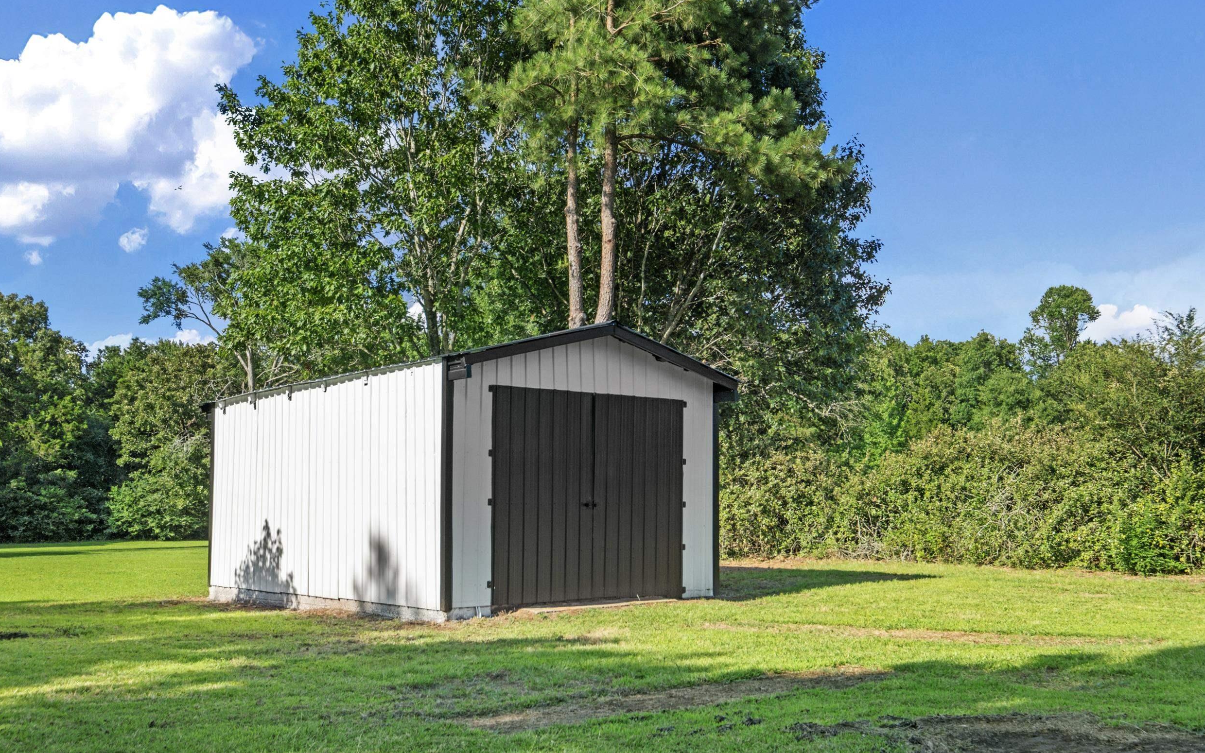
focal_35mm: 37
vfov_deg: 34.4
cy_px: 402
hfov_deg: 52.7
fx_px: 1215
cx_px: 598
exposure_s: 1/320
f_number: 8
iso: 400
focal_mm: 24
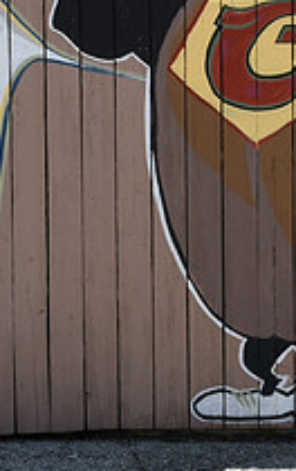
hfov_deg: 11.1
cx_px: 260
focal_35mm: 118
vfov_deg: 17.6
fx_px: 1517
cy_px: 165
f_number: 22
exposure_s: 1/100
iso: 320
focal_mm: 28
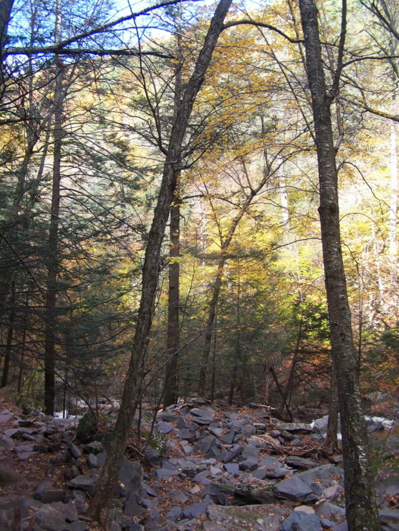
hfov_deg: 37.7
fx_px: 584
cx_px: 200
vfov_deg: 49.0
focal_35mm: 38
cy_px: 266
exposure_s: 1/125
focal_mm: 6.3
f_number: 2.8
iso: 80
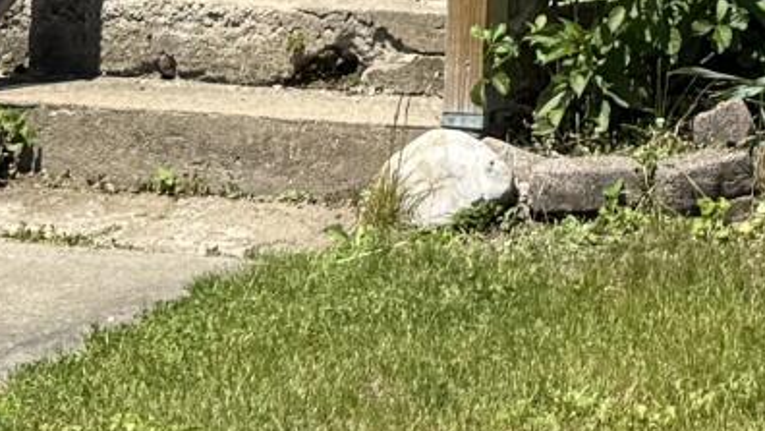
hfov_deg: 10.5
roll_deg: -1.2
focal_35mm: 198
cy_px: -1173
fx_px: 4017
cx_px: 1175
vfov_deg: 5.5
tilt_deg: +6.0
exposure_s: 1/4167
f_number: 1.78
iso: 80
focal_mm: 6.76
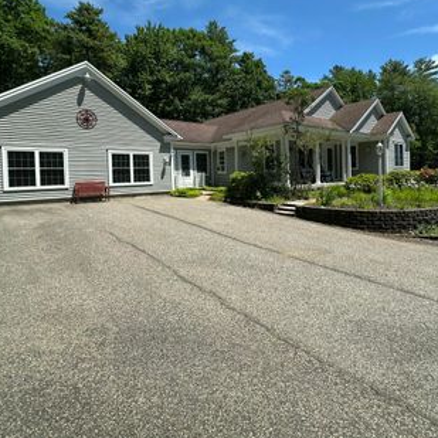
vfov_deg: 74.2
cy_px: 179
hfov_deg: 74.5
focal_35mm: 20
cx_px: 248
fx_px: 286
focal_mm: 2.22
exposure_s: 1/1366
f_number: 2.2
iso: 50
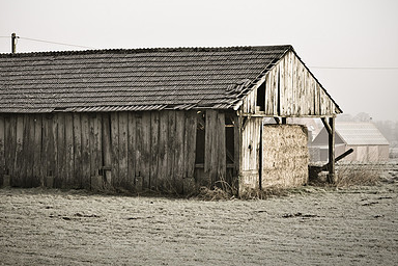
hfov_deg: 12.2
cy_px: 71
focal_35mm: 169
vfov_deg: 8.1
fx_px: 1868
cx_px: 181
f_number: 8
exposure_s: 1/200
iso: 200
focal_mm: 112
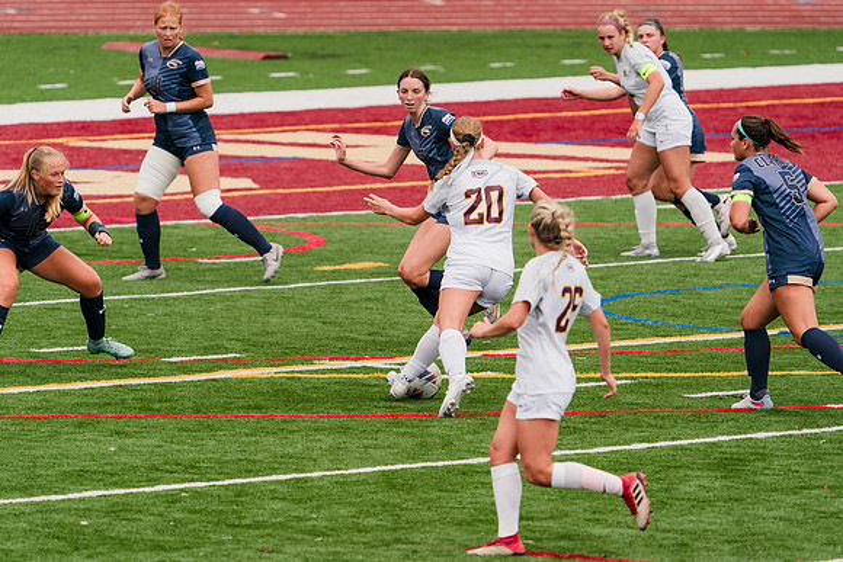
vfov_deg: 2.9
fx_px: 11172
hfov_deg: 4.3
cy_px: 239
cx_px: 422
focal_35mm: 477
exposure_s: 1/1600
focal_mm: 415
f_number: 6.3
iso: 500
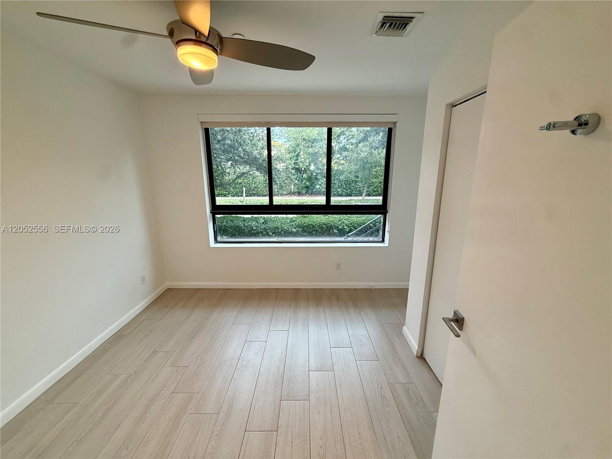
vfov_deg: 85.7
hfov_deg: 102.1
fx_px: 248
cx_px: 306
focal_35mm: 14
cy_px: 230
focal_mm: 2.22
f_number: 2.2
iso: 200
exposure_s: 1/120
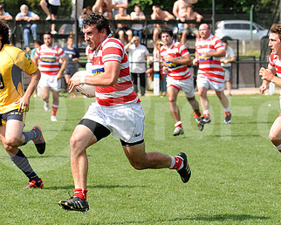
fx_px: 1939
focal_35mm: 233
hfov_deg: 8.3
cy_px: 110
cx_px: 183
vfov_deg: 6.6
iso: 250
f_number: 4.5
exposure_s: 1/800
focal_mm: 92
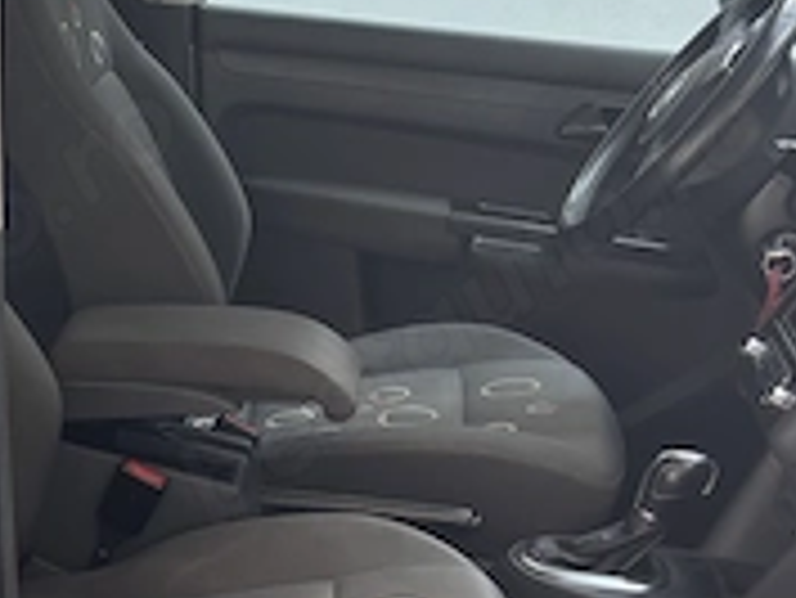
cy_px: 364
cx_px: -355
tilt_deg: -16.7
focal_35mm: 88
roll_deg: -2.0
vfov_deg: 16.8
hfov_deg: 19.7
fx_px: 2025
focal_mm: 5.96
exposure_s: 1/162
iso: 40
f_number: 1.6
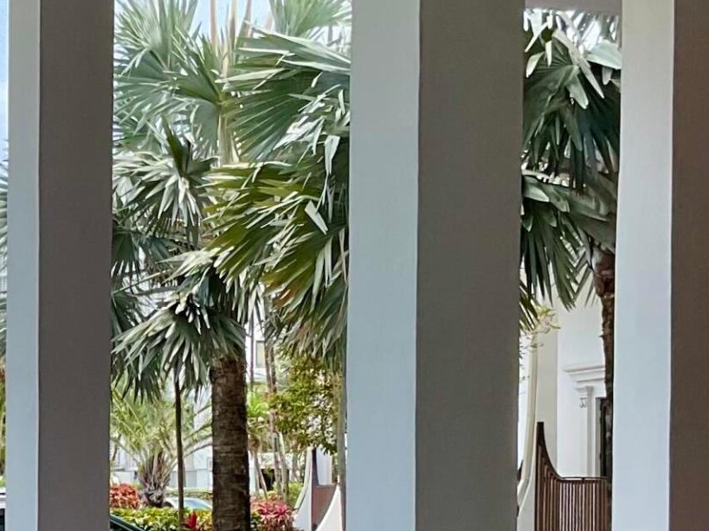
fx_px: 2089
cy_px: 515
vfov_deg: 14.3
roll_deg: +0.1
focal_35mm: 102
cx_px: -29
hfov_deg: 18.7
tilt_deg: -1.3
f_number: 1.8
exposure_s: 1/997
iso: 16
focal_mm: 3
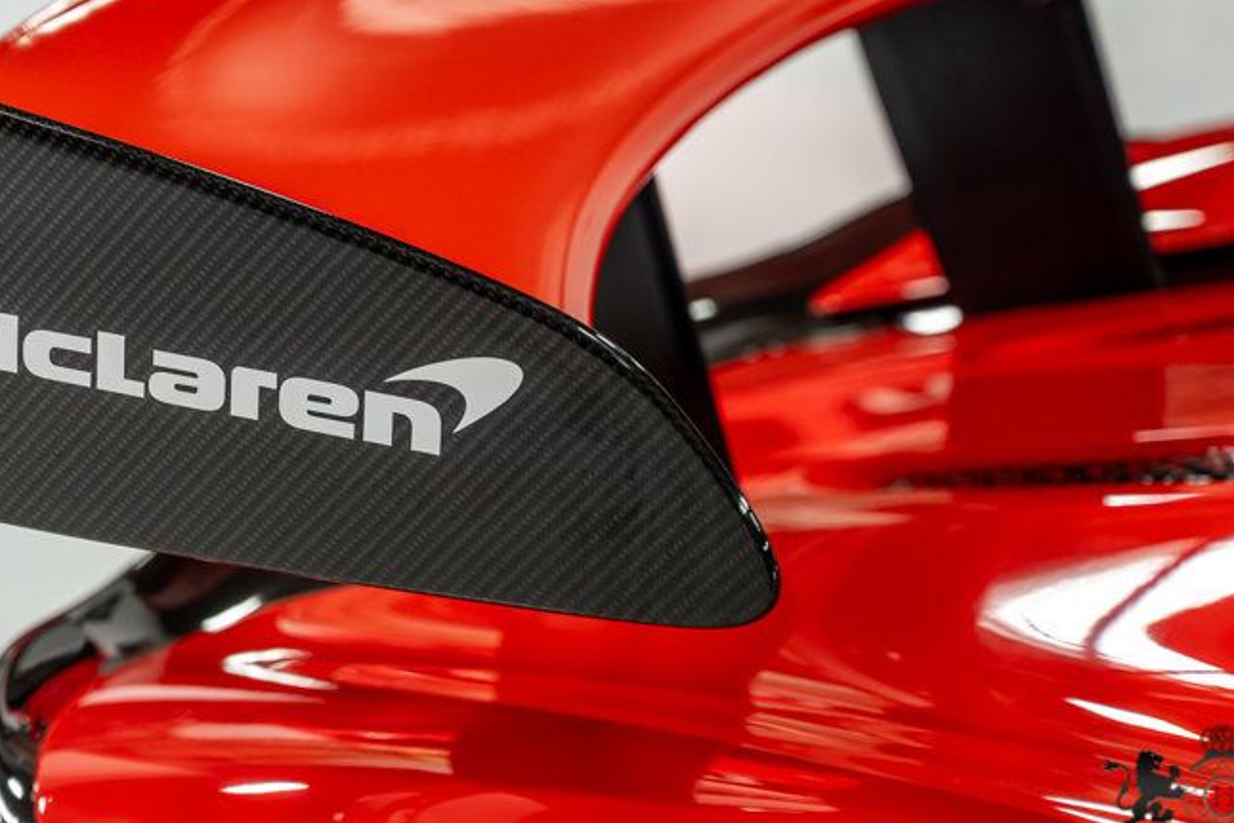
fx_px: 3805
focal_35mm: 111
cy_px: 295
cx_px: 432
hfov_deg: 18.4
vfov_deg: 12.3
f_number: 5
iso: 800
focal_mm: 70
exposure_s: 1/60
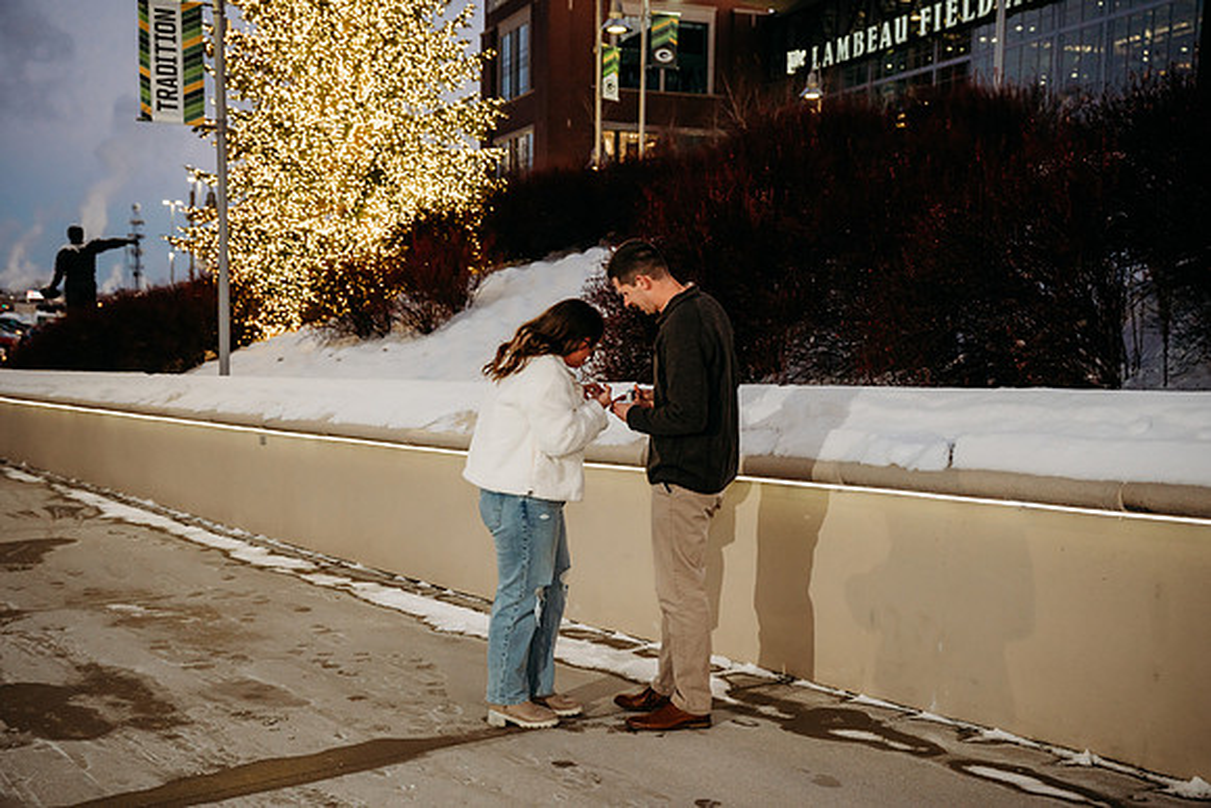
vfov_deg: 31.9
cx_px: 606
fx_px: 1413
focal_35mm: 42
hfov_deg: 46.4
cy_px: 404
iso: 1000
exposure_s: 1/200
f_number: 4.5
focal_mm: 42
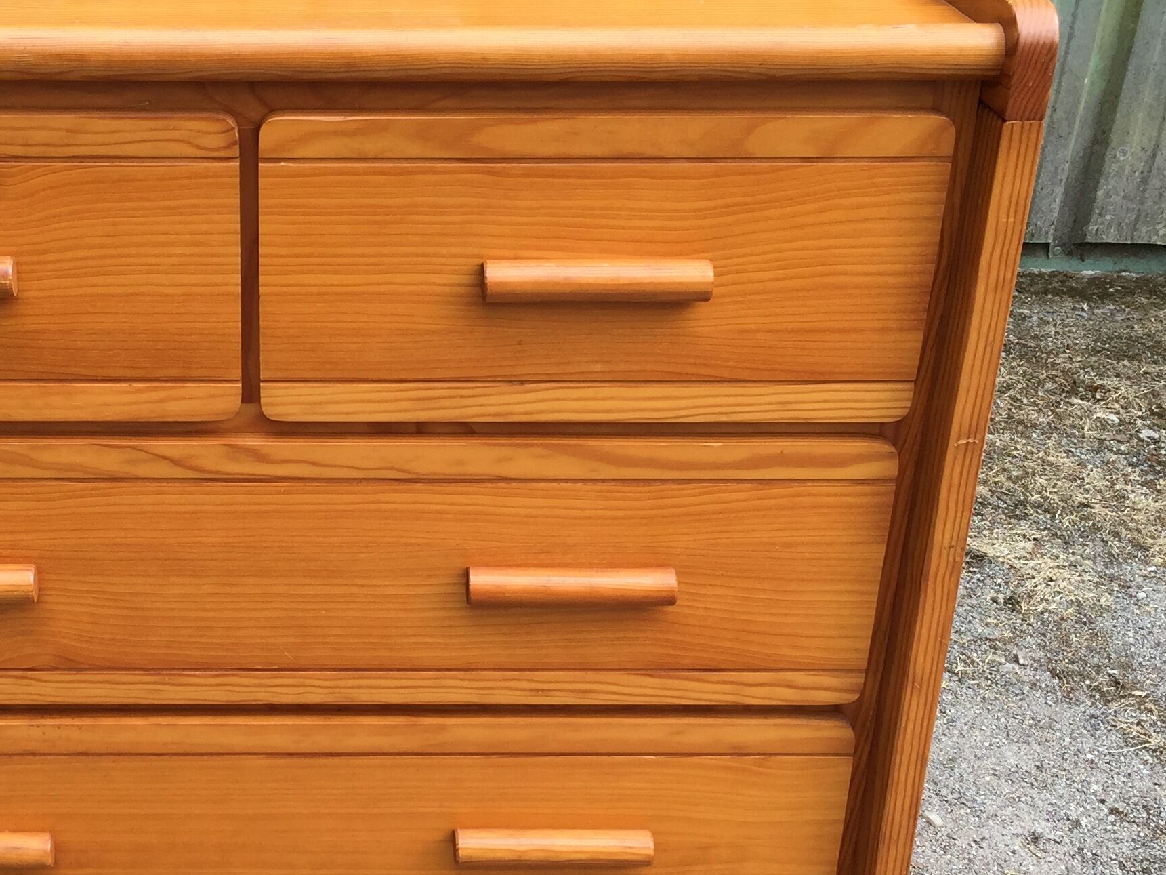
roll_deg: -3.9
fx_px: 1853
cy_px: 491
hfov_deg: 34.2
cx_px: 292
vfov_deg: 26.5
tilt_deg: -26.5
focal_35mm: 55
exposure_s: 1/359
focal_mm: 4.15
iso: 32
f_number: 2.2
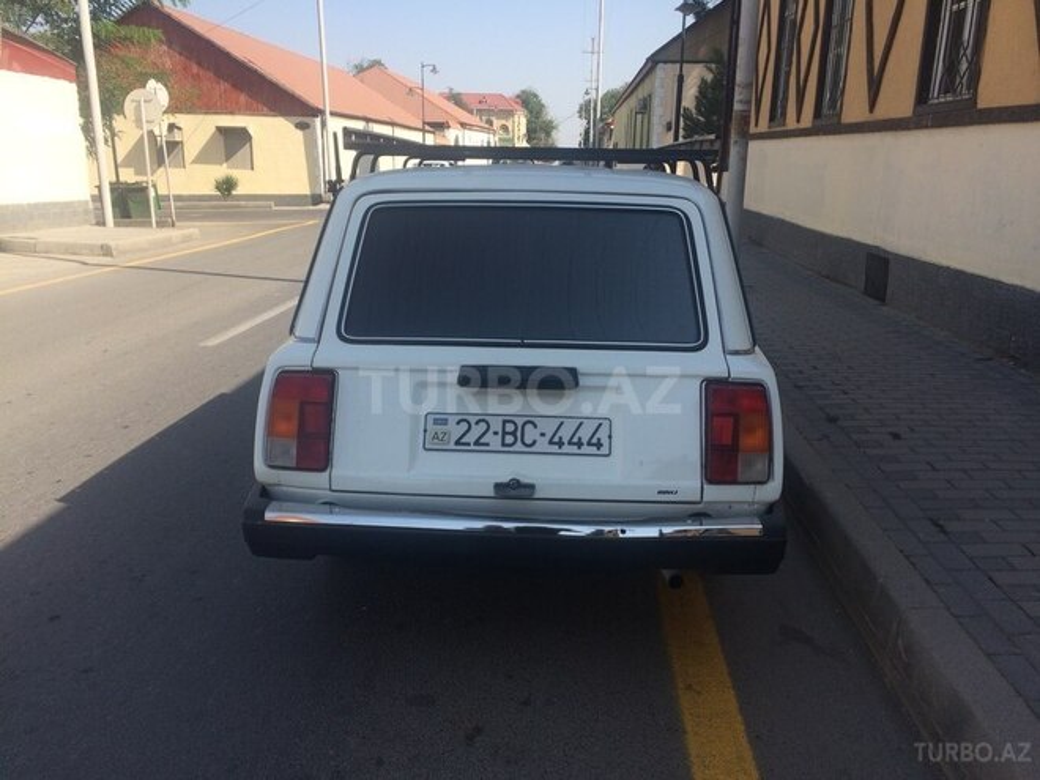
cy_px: 390
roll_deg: -1.6
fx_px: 871
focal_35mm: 29
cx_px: 520
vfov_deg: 48.2
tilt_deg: -14.2
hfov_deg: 61.7
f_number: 2.2
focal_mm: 4.15
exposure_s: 1/1466
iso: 32
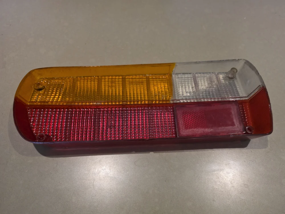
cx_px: 142
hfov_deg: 73.9
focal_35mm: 23
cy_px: 107
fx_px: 189
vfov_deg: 58.9
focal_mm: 6.3
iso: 1250
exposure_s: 1/101
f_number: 1.7
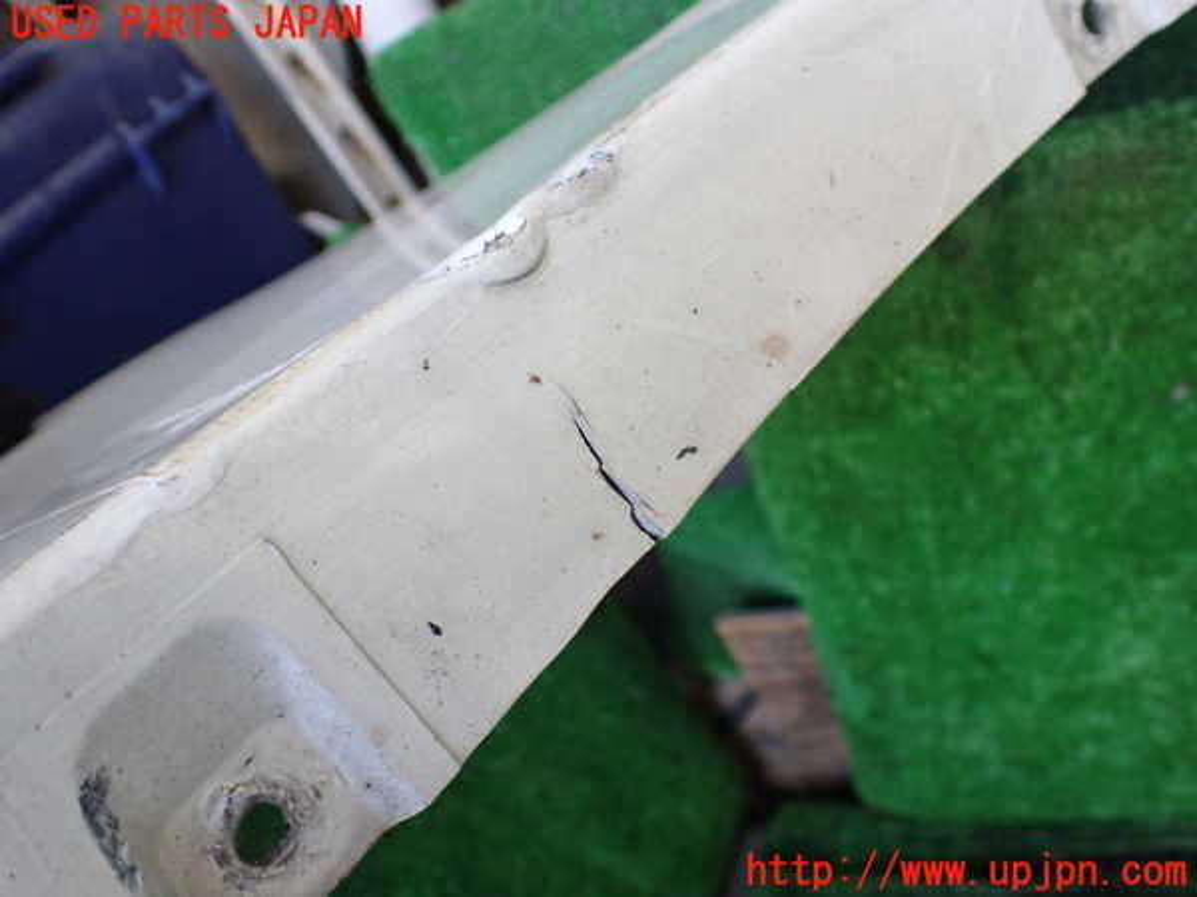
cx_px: 598
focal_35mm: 30
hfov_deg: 60.0
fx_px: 1037
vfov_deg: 46.8
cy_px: 448
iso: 400
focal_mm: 5.4
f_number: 2.3
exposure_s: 1/125
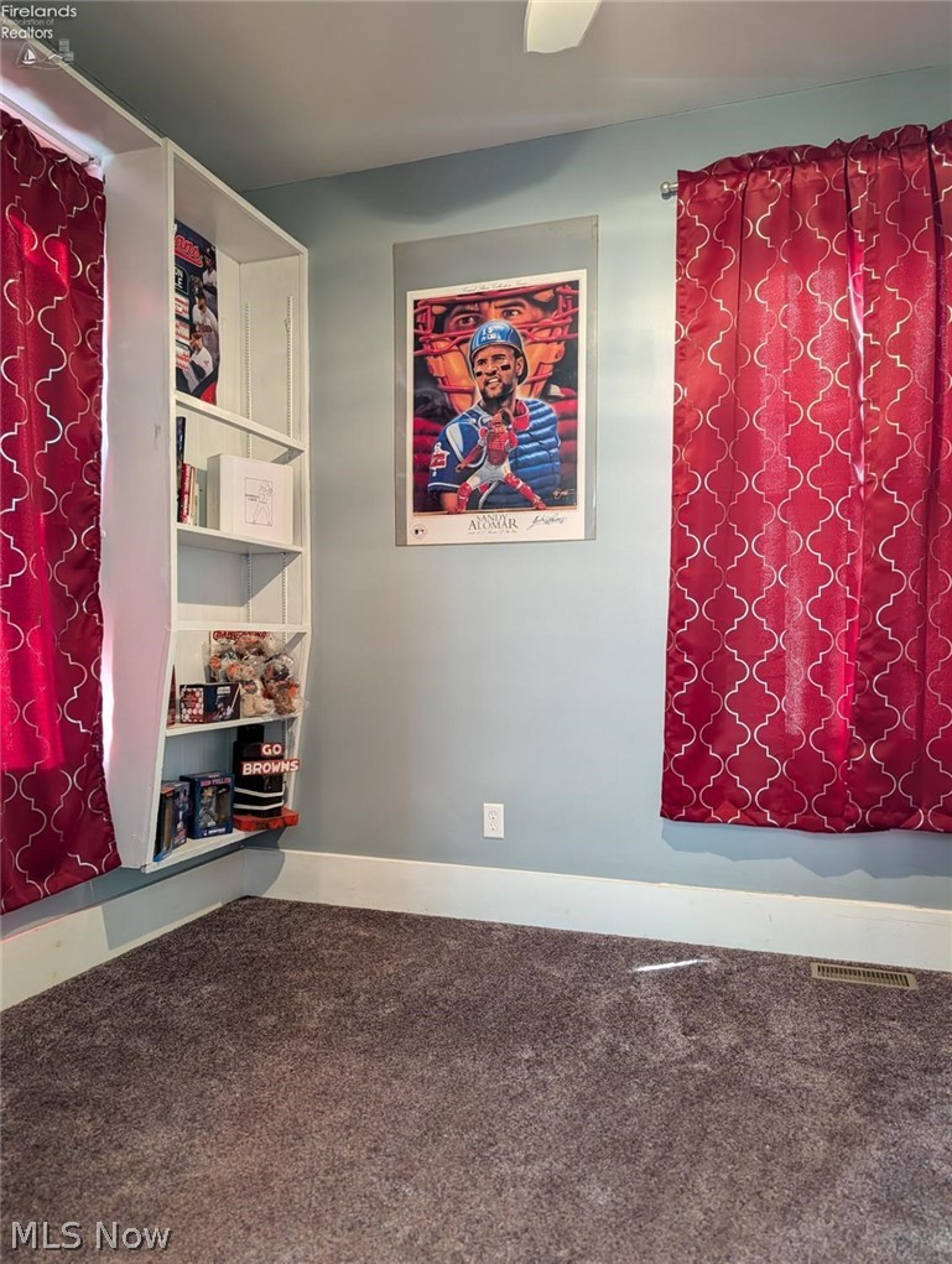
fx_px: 878
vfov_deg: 71.5
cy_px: 632
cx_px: 476
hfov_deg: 56.9
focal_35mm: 24
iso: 302
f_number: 1.68
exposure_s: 1/40
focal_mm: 6.9
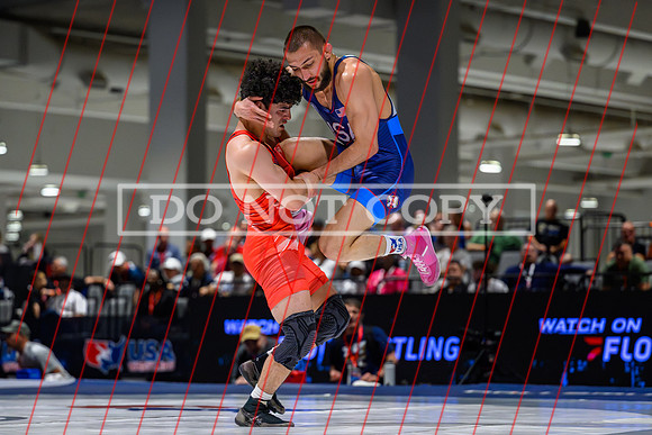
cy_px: 241
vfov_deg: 10.6
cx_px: 253
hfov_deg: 15.8
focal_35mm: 129
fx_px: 2341
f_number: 2.8
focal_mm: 102
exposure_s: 1/800
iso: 8000
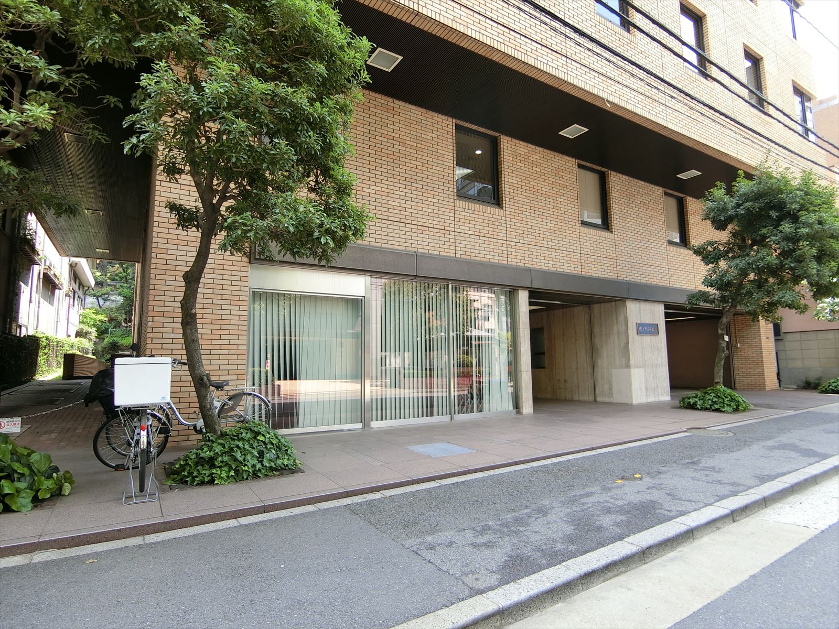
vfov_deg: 68.7
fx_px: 461
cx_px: 420
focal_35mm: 19
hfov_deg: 84.7
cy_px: 314
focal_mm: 4.06
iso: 80
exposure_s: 1/160
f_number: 2.7
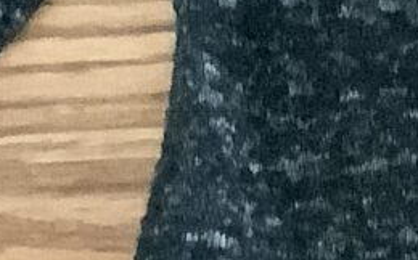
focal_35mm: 259
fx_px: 2948
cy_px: 225
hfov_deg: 7.5
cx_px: 1043
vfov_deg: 5.1
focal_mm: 3.3
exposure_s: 1/15
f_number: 2.4
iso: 640
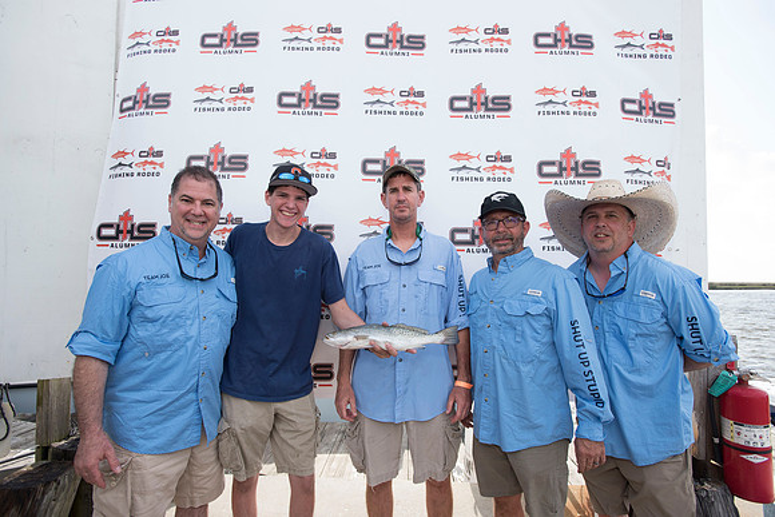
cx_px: 388
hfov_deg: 86.9
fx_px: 409
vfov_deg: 64.6
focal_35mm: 19
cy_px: 258
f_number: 4.5
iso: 250
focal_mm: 19
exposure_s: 1/640
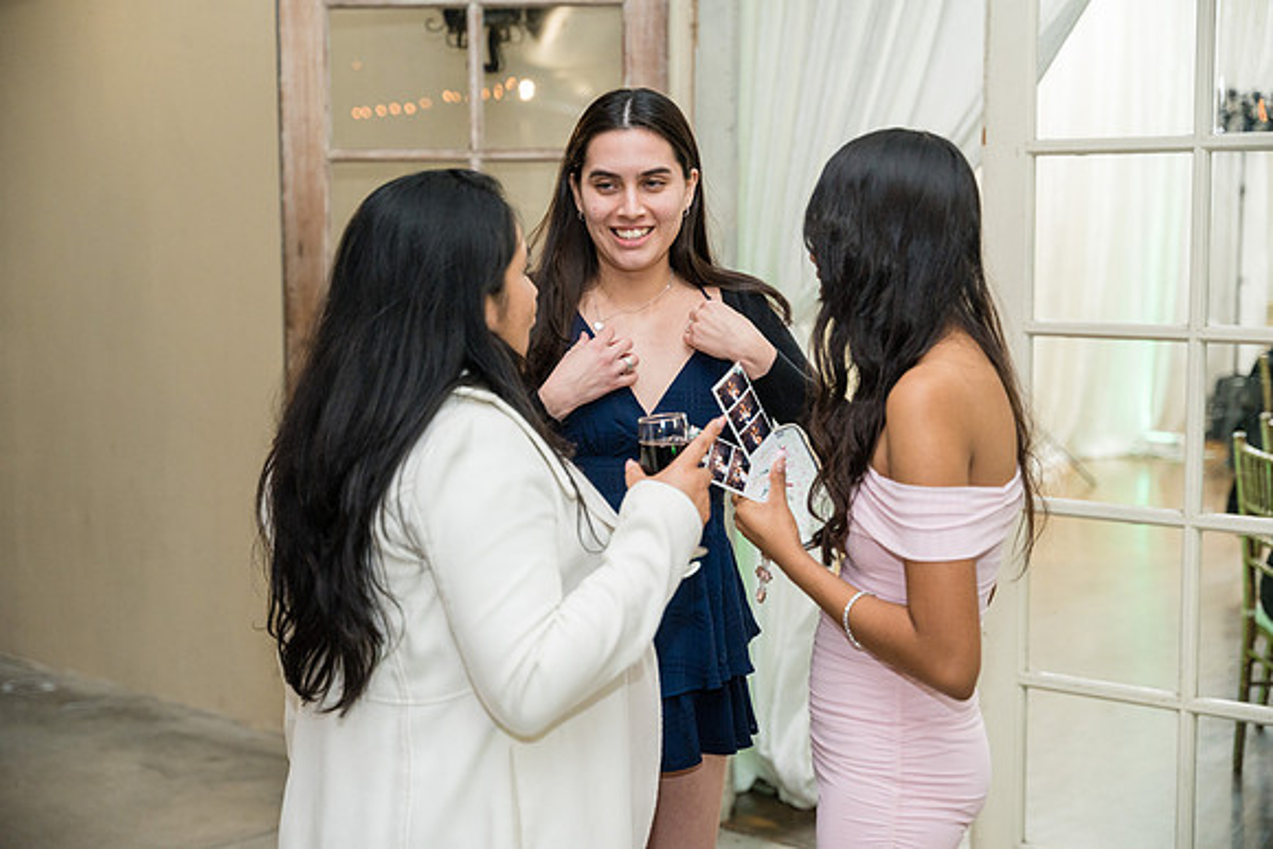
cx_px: 636
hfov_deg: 35.5
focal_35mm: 56
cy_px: 424
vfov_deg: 24.1
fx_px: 1991
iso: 1600
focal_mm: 56.3
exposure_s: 1/250
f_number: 2.8
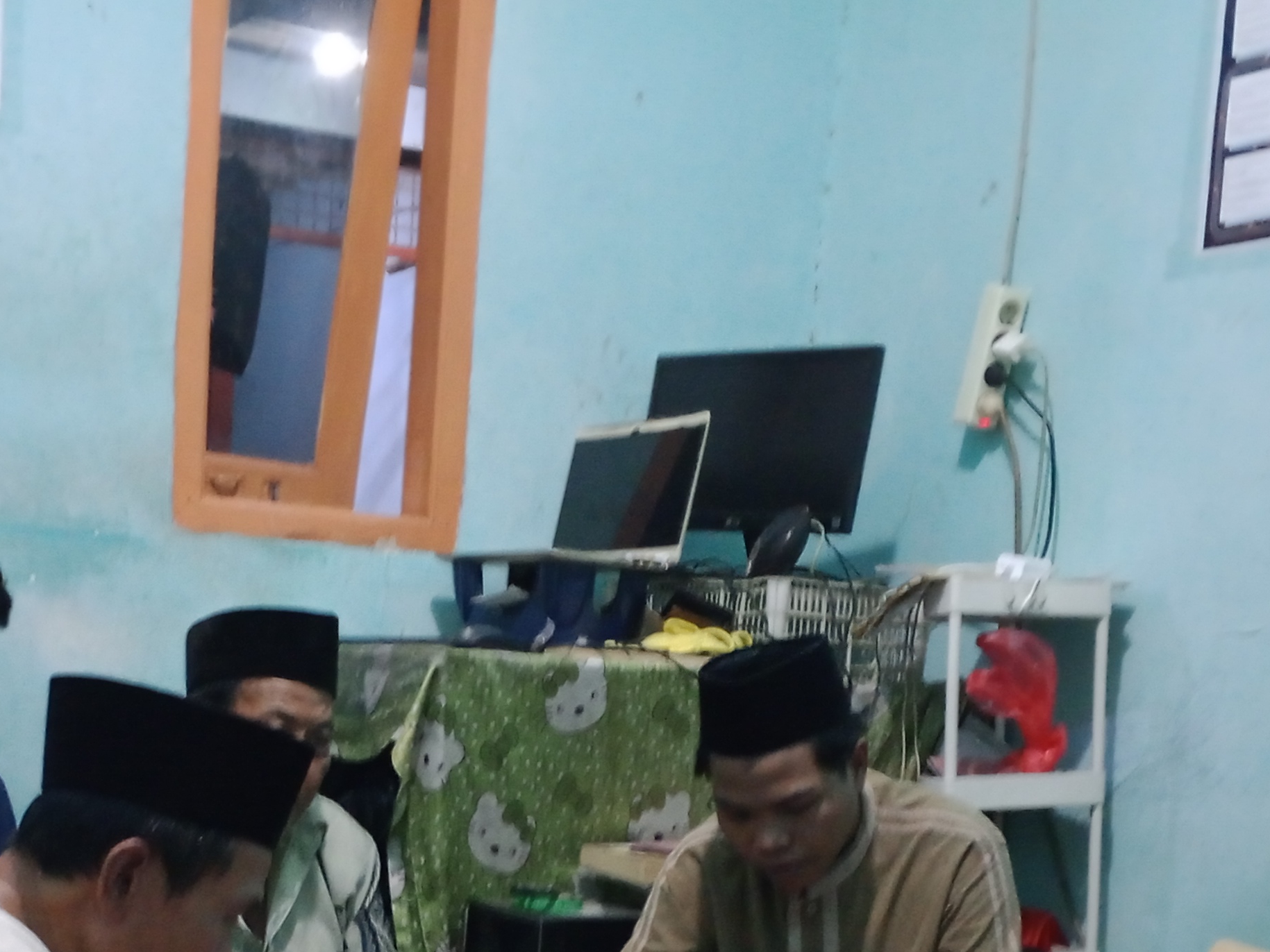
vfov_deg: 23.0
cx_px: 426
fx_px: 2201
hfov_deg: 31.9
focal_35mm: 60
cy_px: 1046
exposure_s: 1/20
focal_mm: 4.09
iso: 5020
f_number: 1.6
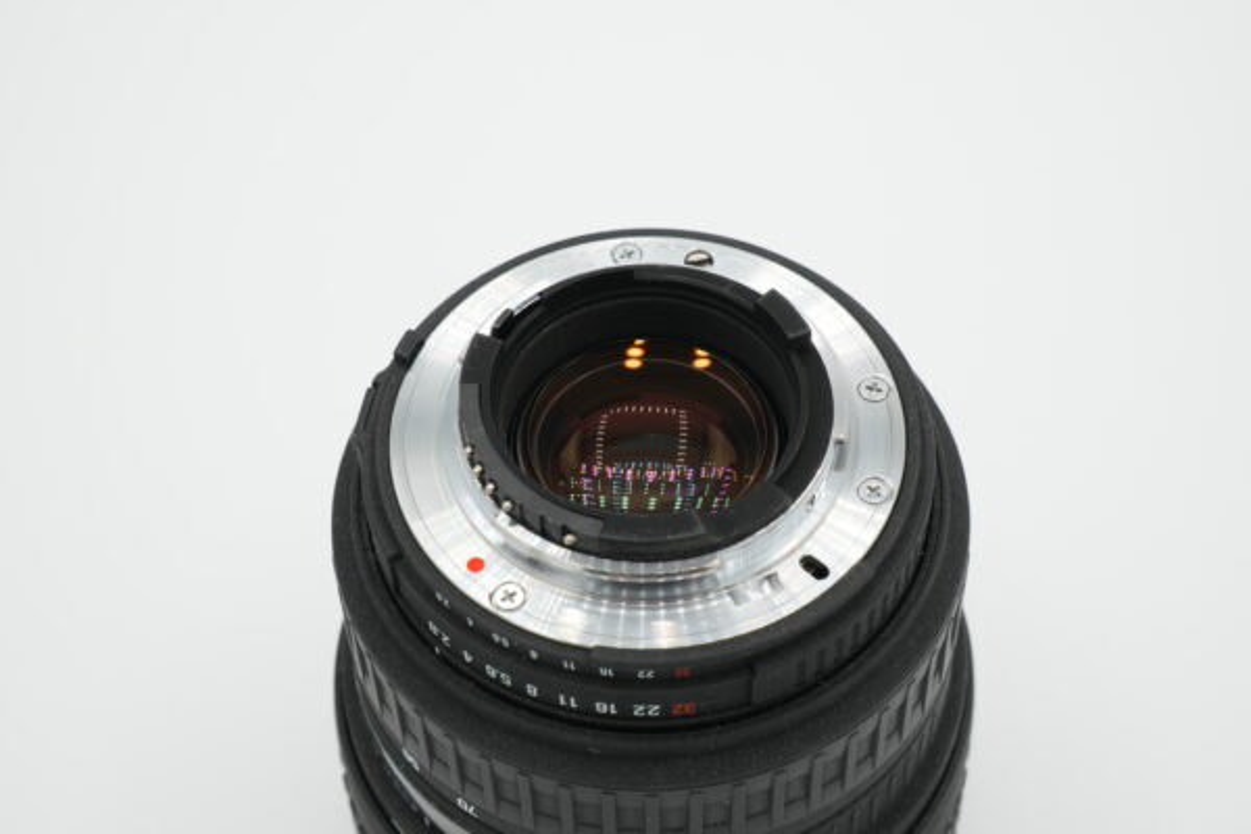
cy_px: 417
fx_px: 2398
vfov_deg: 19.7
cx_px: 626
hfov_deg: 29.2
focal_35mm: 69
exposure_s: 1/80
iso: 200
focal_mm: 46
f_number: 11
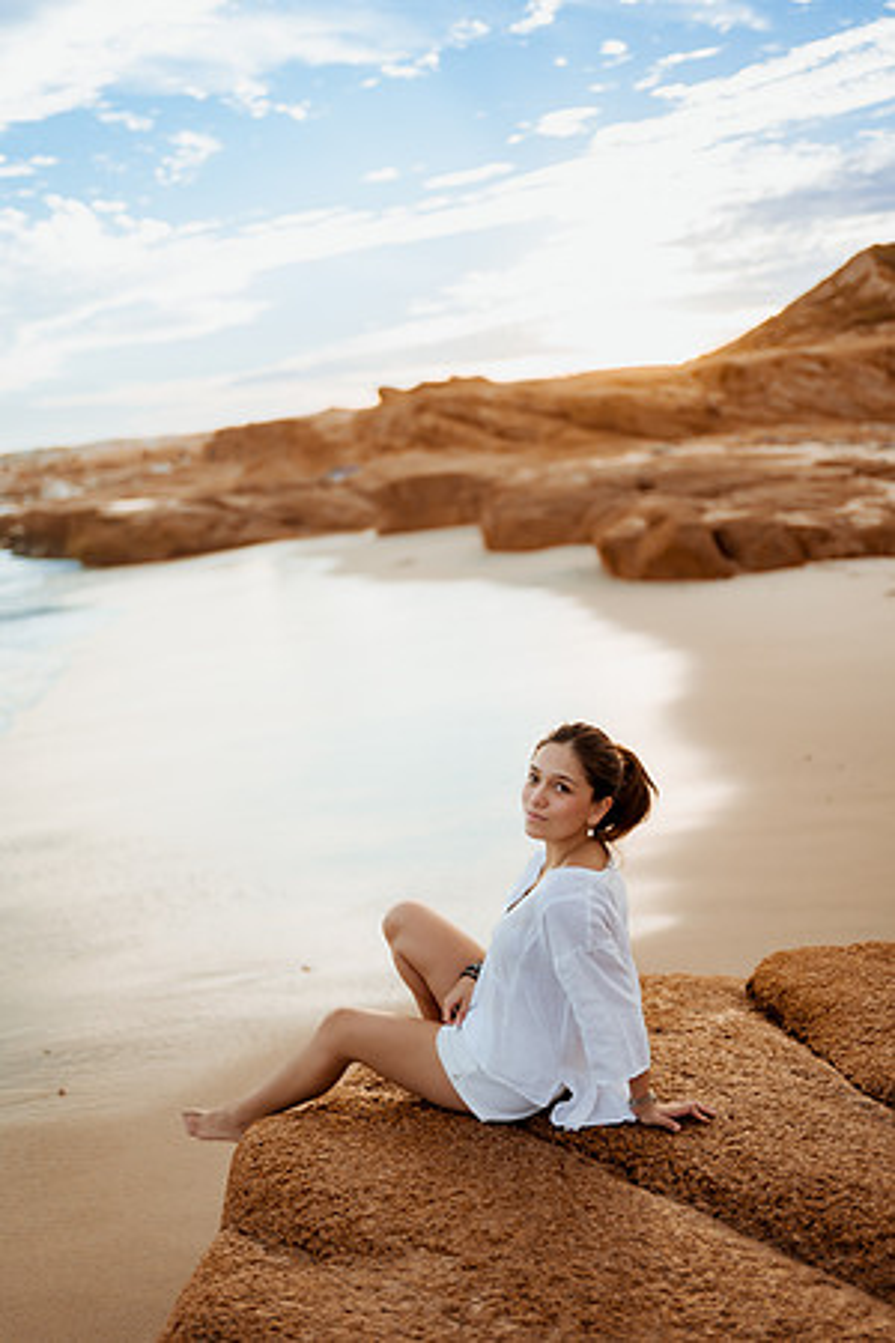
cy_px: 672
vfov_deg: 54.4
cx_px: 448
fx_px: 1305
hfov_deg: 37.9
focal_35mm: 35
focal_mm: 35
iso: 100
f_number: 1.4
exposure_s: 1/1600
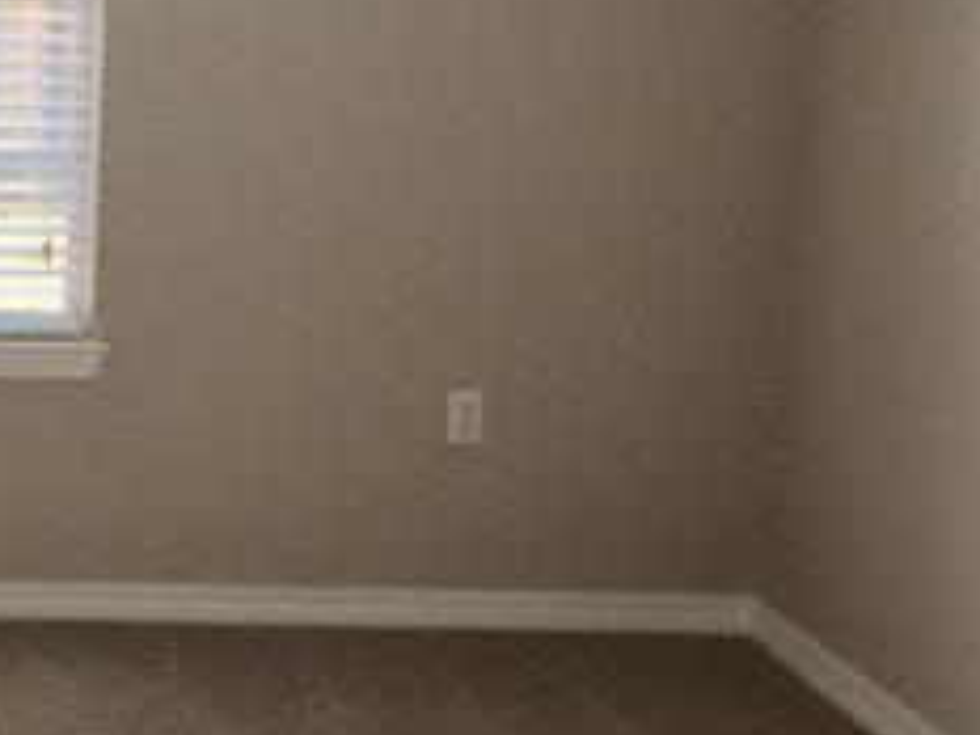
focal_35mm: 80
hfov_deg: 22.0
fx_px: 2265
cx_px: -296
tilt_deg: -10.1
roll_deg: -0.9
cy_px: 372
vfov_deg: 18.4
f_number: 2.2
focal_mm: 4.15
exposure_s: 1/120
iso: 50
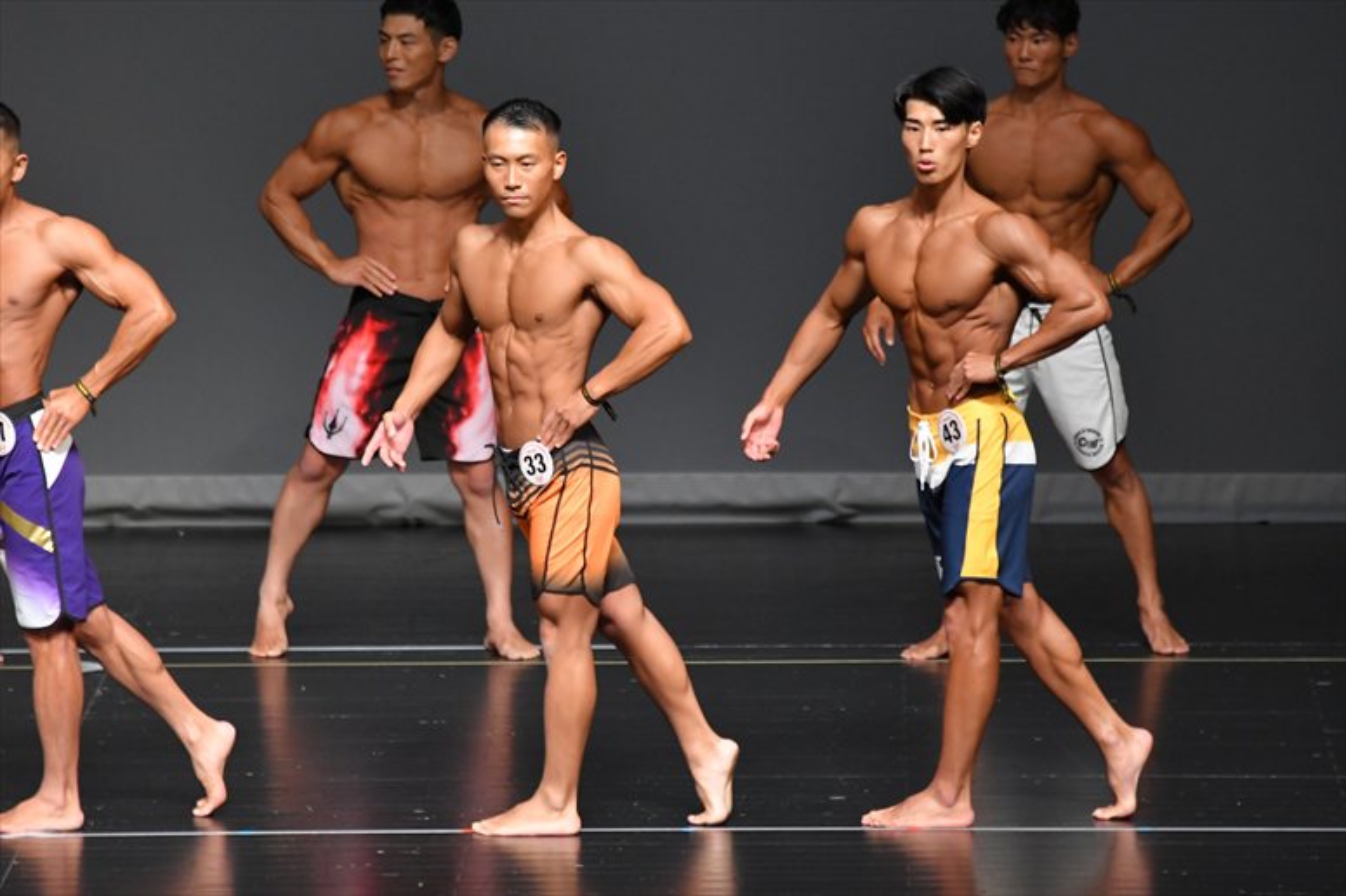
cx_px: 673
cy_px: 448
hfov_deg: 6.0
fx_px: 12893
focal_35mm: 345
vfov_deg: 4.0
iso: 2800
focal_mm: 230
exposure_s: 1/400
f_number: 5.6
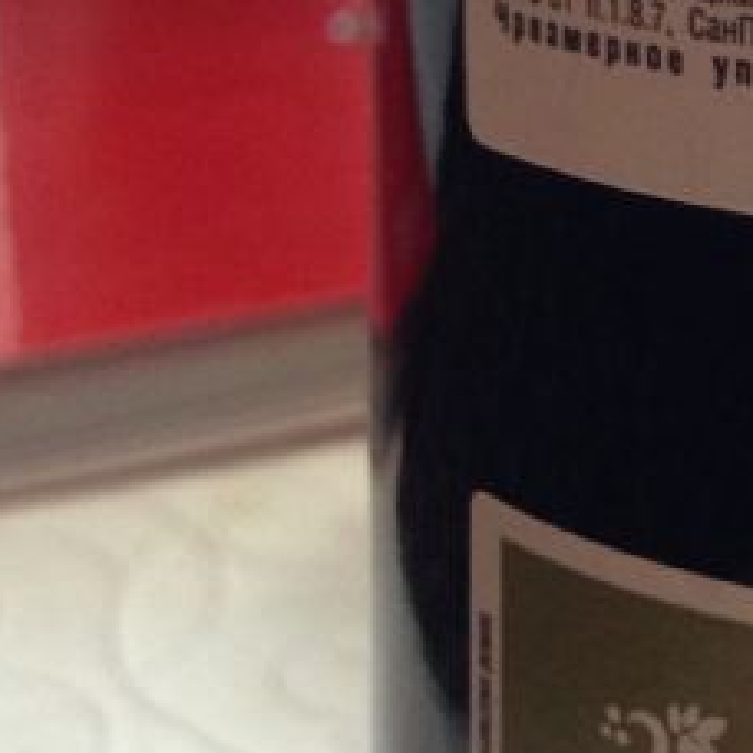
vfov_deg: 12.8
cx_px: 1209
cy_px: -410
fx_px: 3150
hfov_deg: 12.8
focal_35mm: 128
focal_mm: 4.13
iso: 125
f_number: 2.4
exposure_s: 1/20
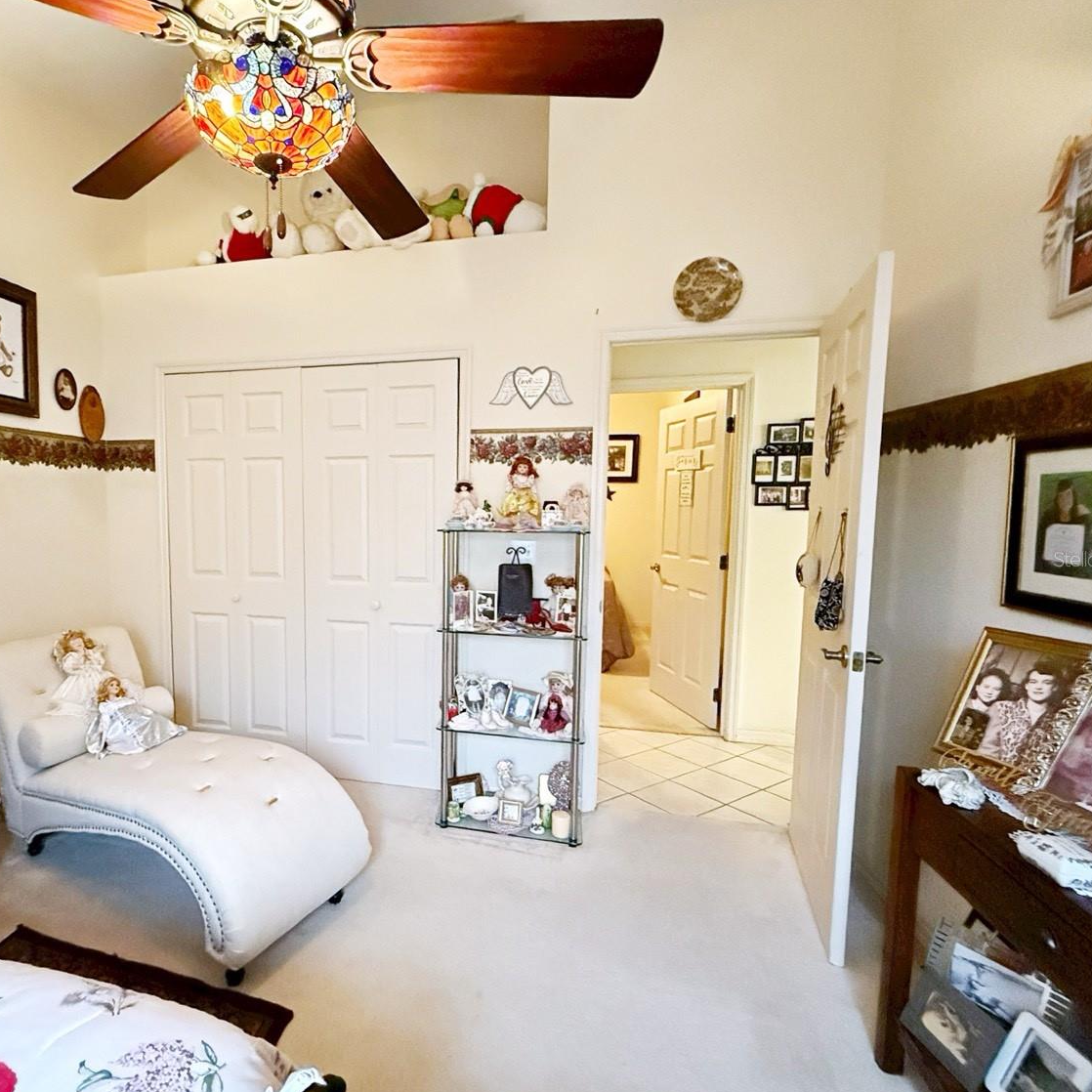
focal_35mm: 17
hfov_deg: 82.0
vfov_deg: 84.0
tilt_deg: -4.8
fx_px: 607
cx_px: 396
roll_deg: +0.1
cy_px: 559
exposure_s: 1/60
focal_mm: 2.22
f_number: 2.2
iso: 1250
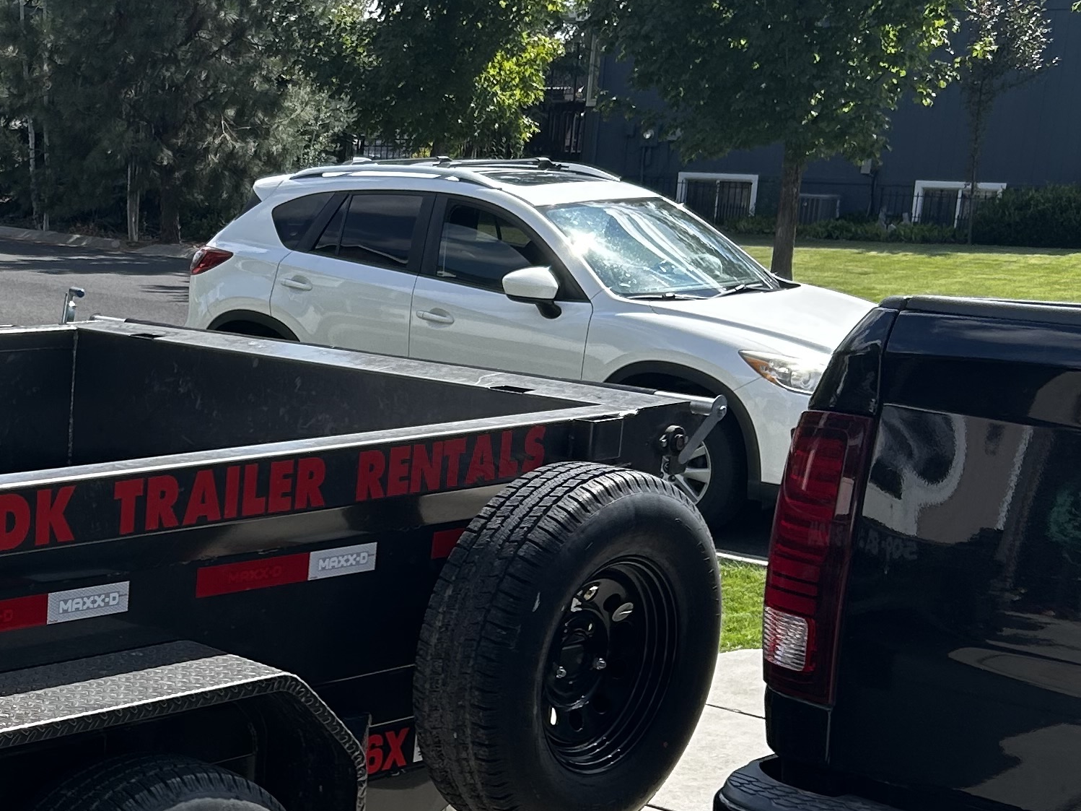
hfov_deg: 26.0
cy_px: 682
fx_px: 2186
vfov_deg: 20.7
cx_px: -58
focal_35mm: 70
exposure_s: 1/2353
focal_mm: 5.7
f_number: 1.5
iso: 50
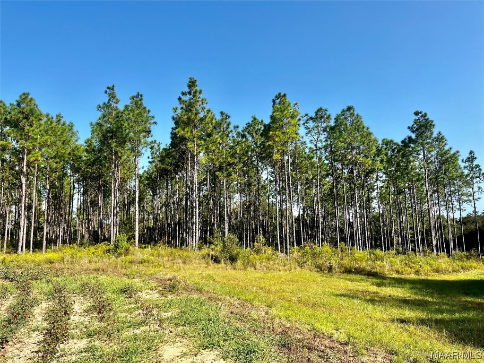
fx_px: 364
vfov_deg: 53.1
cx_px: 242
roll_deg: +2.4
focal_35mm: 26
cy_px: 182
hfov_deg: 67.3
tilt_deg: +8.5
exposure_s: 1/2137
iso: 50
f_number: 1.6
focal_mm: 5.1
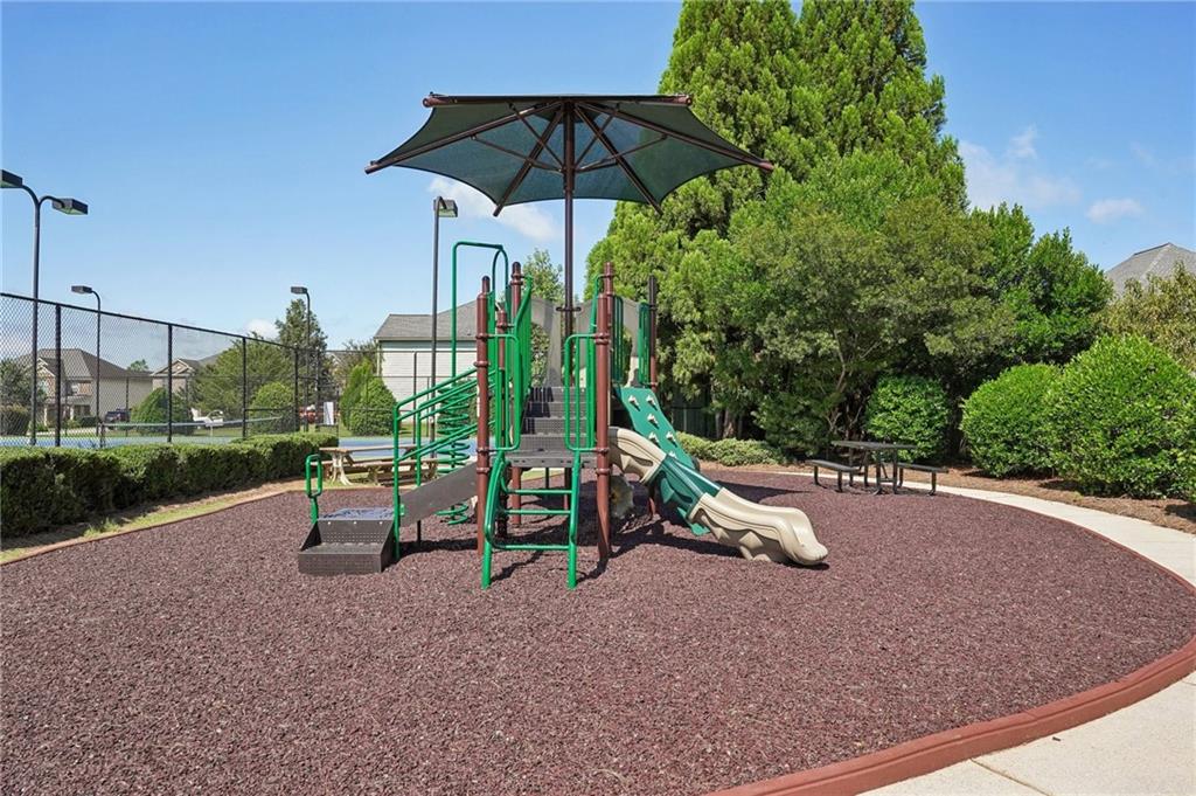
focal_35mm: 24
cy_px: 398
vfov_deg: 54.0
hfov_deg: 74.9
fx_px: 780
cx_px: 598
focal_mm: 23.5
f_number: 8
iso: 800
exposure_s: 1/1600
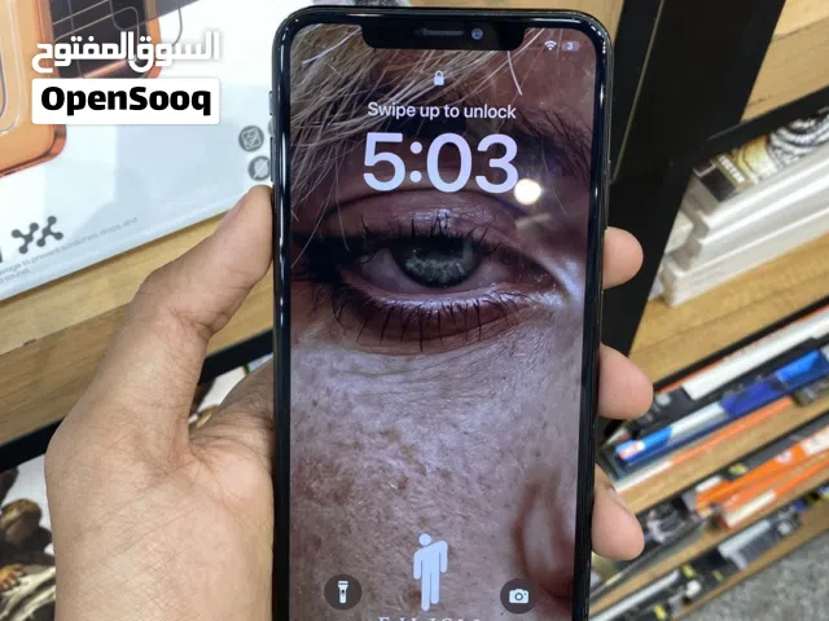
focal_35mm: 26
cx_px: 414
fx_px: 623
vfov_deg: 53.1
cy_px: 310
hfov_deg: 67.3
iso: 40
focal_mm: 4.25
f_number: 1.8
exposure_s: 1/100
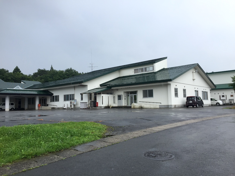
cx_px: 118
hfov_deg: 61.7
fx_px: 197
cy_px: 88
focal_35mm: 29
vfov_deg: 48.2
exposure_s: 1/732
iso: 32
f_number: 2.2
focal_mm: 4.15
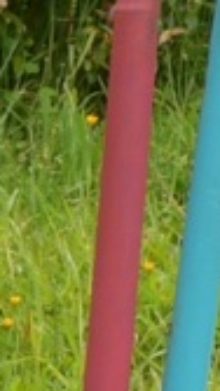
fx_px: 5991
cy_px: -784
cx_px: 2109
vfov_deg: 3.6
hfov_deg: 1.9
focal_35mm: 578
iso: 100
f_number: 7.1
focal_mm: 32
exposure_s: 1/200
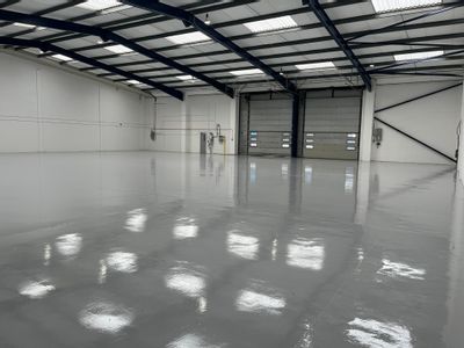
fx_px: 349
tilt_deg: -6.1
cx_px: 232
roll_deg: -0.9
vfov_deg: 53.1
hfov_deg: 67.3
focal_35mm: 26
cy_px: 174
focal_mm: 5.1
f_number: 1.6
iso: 40
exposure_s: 1/238
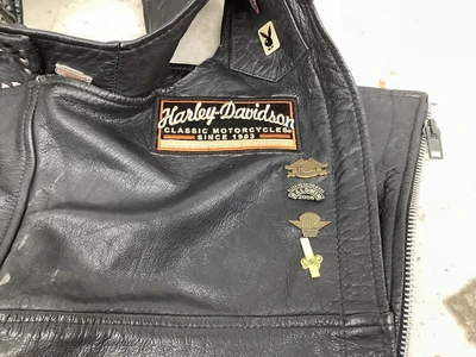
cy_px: 178
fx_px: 426
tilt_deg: -61.7
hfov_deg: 58.4
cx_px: 238
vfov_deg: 45.4
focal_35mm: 31
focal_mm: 3.3
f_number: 2.4
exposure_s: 1/60
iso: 200
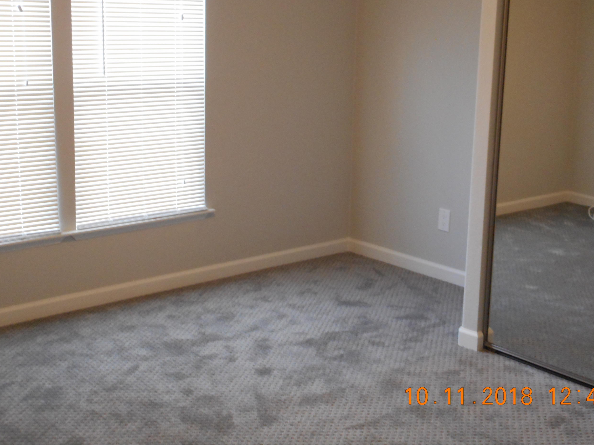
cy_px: 180
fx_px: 909
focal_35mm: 53
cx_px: 290
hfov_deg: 36.2
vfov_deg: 27.5
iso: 360
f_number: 4.7
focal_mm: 7.9
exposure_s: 1/30
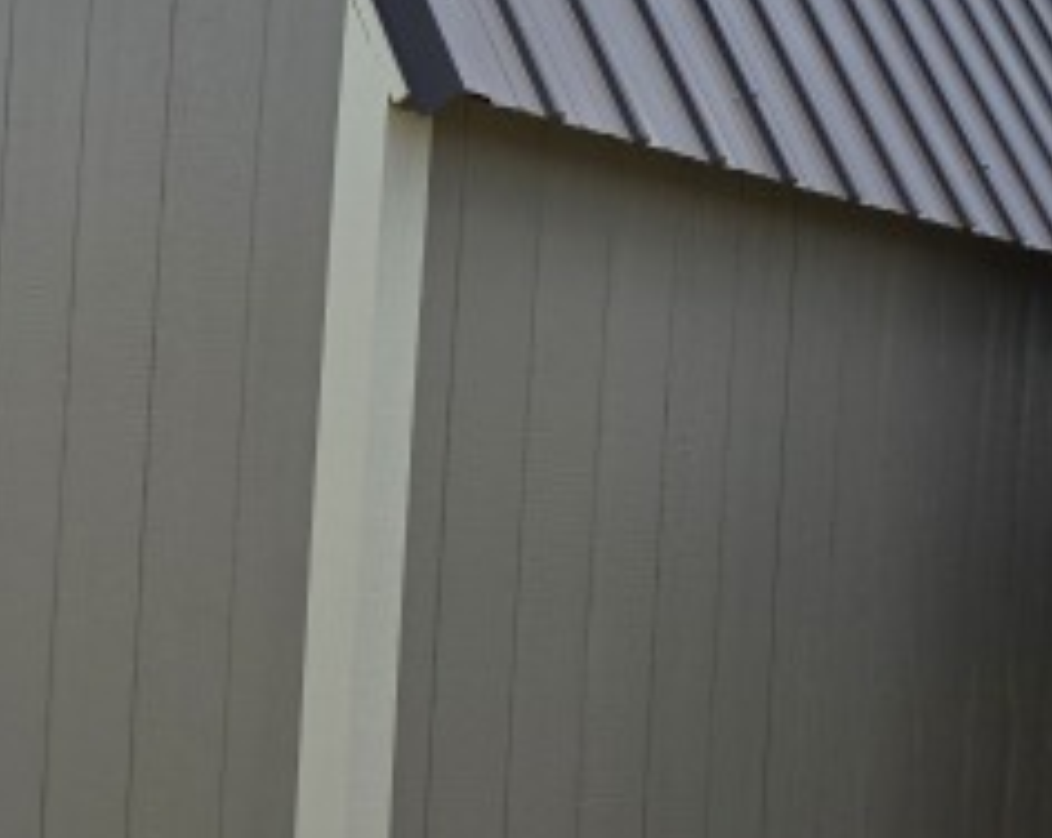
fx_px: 1896
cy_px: 450
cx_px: 89
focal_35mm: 61
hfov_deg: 29.6
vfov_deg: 24.9
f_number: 1.7
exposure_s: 1/6150
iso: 80
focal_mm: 6.3
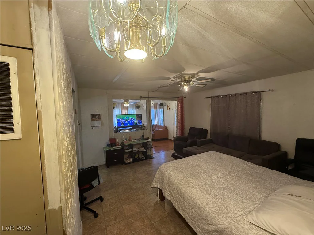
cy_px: 118
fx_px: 127
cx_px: 157
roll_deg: +1.4
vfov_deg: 85.7
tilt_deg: -2.4
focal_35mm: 14
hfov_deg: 102.1
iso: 200
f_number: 2.2
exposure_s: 1/60
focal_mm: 2.22
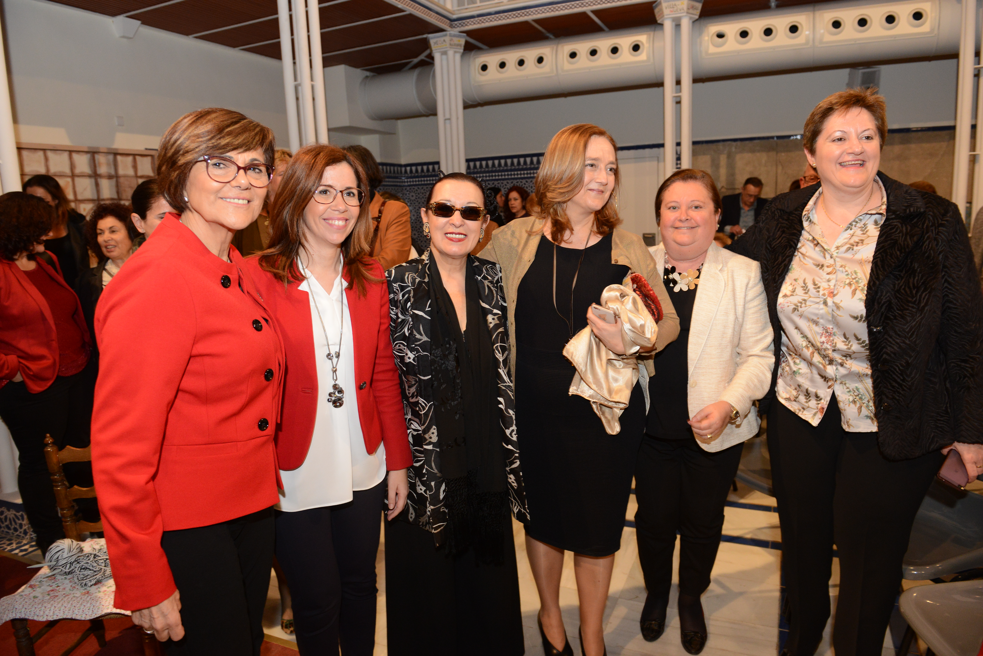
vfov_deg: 53.2
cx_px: 492
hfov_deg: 73.7
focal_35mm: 24
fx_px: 656
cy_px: 328
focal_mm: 24
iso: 1600
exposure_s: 1/100
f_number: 4
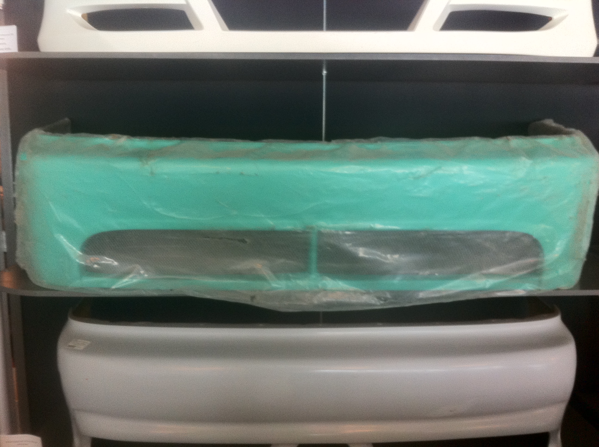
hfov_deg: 52.7
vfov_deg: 40.6
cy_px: 224
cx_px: 300
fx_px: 605
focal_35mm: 35
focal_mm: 3.85
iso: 160
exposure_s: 1/15
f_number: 2.8
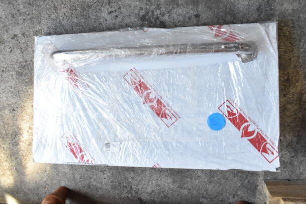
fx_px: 268
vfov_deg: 41.7
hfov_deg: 59.5
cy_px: 102
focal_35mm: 32
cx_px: 153
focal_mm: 21
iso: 1600
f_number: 7.1
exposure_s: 1/200
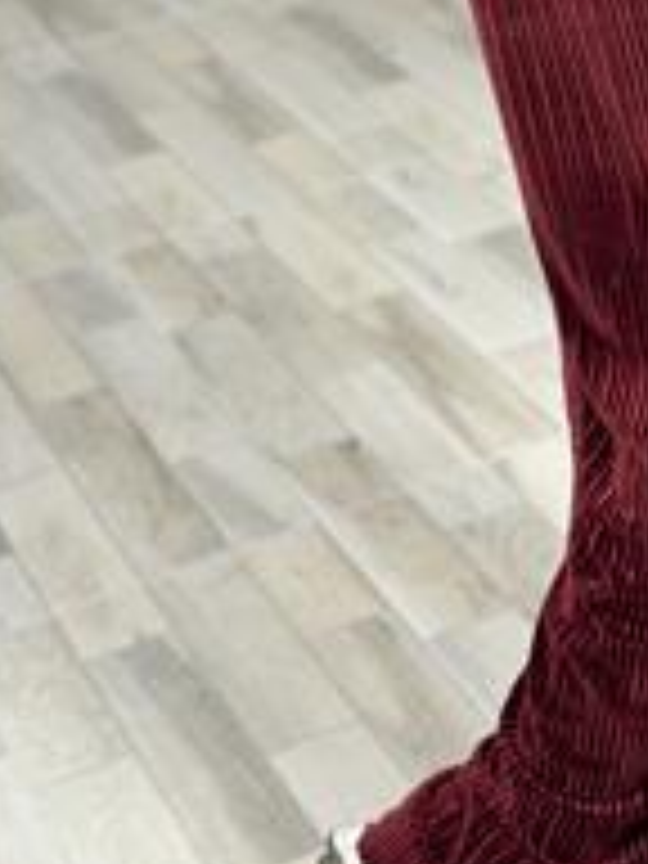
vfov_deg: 18.8
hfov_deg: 14.3
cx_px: 423
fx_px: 2571
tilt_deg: -46.9
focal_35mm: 103
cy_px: 133
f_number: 1.78
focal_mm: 6.86
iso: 80
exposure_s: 1/50
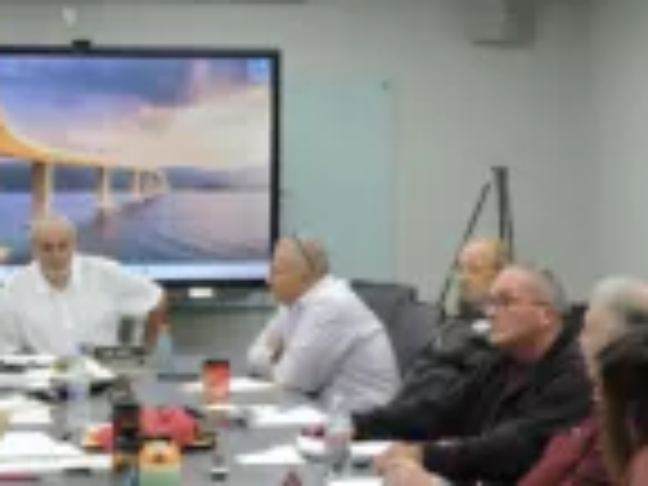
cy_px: 302
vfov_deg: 15.2
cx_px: 122
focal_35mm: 97
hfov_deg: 20.0
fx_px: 1816
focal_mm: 6.2
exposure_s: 1/50
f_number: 3.3
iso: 180
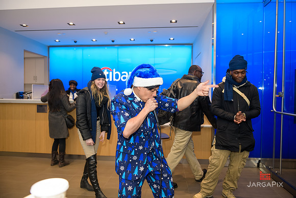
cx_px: 148
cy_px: 99
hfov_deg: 73.7
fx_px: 197
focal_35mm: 24
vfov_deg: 53.2
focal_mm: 24
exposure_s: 1/125
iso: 400
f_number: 3.2
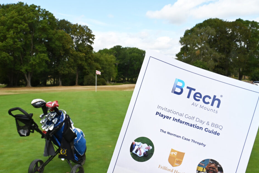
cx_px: 113
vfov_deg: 37.7
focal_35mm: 35
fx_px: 252
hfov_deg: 54.3
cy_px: 102
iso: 320
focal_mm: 24
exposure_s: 1/100
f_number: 22
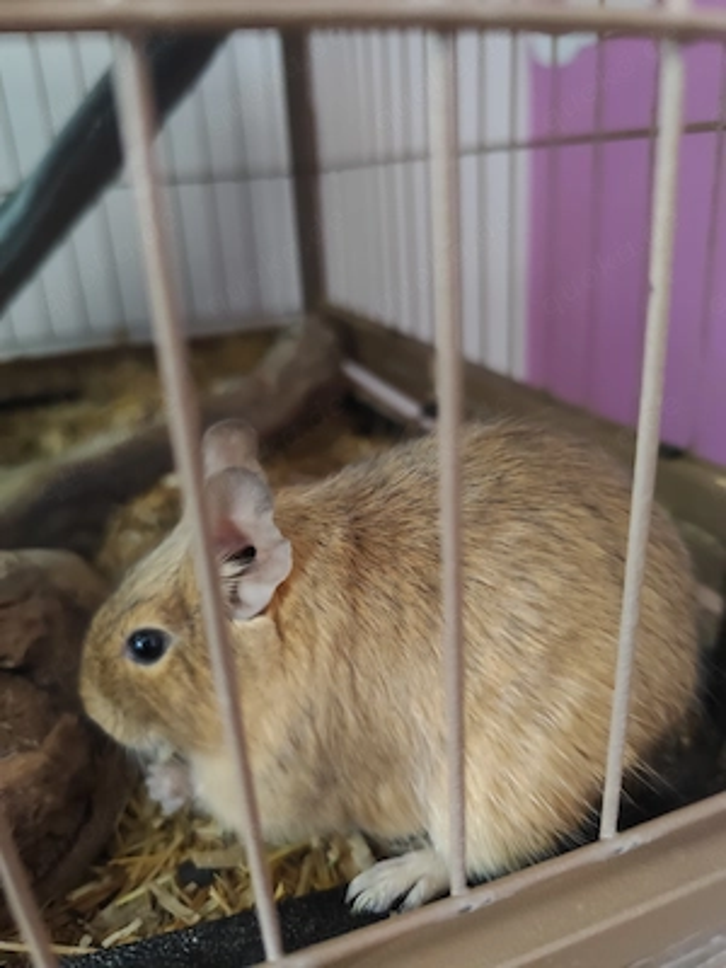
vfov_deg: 73.9
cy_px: 484
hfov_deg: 58.9
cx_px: 363
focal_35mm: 23
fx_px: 643
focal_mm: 6.19
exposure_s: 1/16.7
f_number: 1.65
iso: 3200
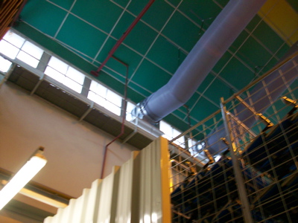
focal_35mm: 34
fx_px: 293
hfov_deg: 54.0
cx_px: 149
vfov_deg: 41.8
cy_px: 112
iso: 160
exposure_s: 1/17
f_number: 2.8
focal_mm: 5.7
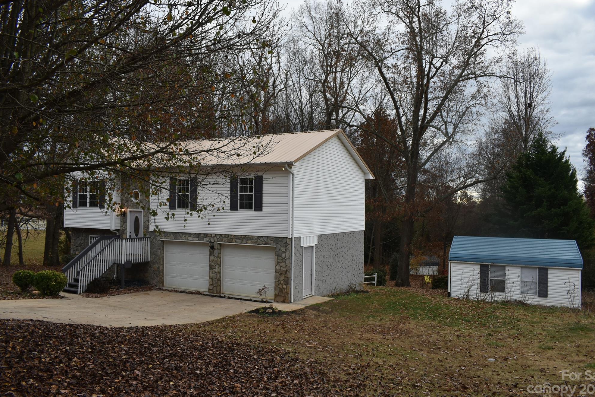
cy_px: 197
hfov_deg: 65.5
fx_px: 463
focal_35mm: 28
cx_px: 303
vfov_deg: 46.4
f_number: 5.6
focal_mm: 18
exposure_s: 1/250
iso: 200
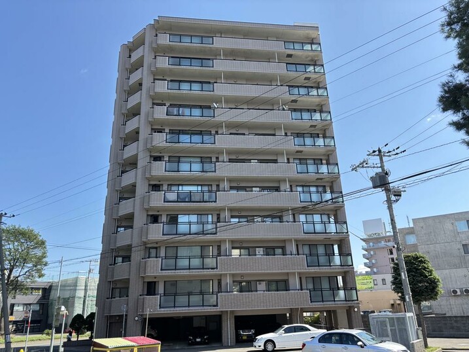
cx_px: 234
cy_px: 176
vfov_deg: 53.1
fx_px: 352
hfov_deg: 67.3
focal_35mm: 26
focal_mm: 5.96
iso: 50
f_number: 1.6
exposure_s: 1/1027
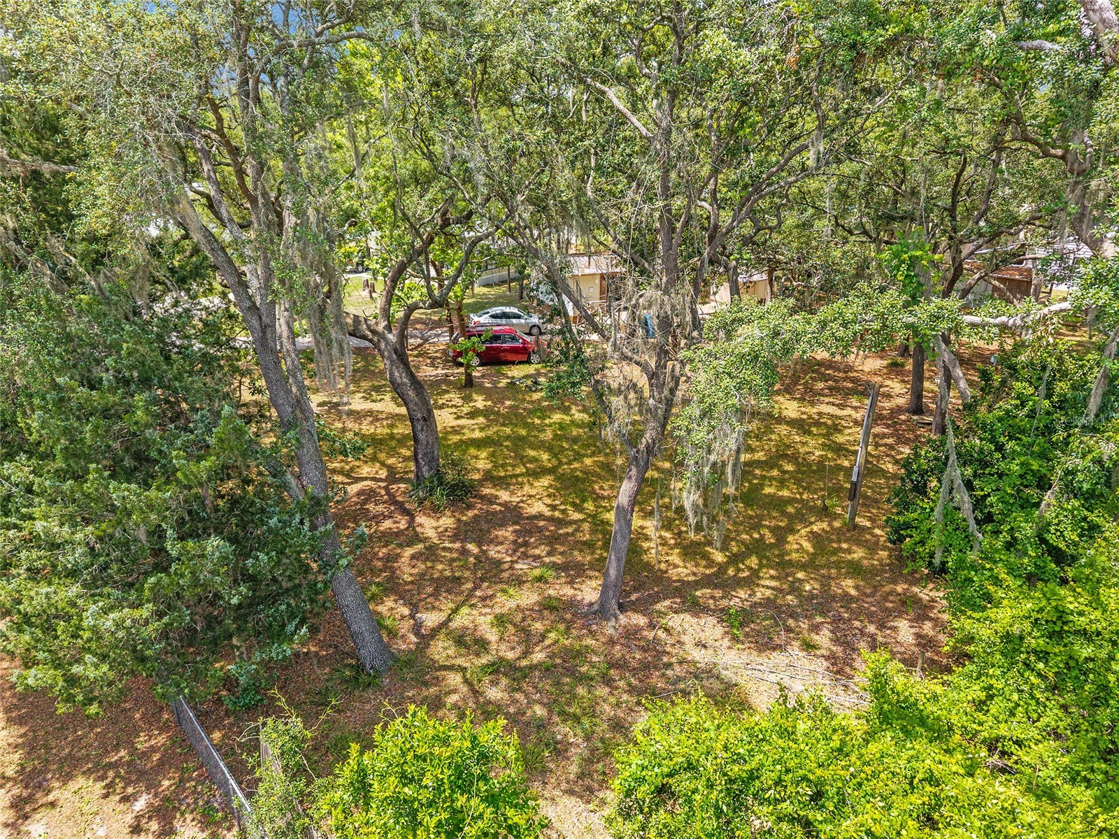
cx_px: 560
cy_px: 420
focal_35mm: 24
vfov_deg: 56.8
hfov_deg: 71.6
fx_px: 776
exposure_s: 1/800
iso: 100
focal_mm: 8.67
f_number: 1.8
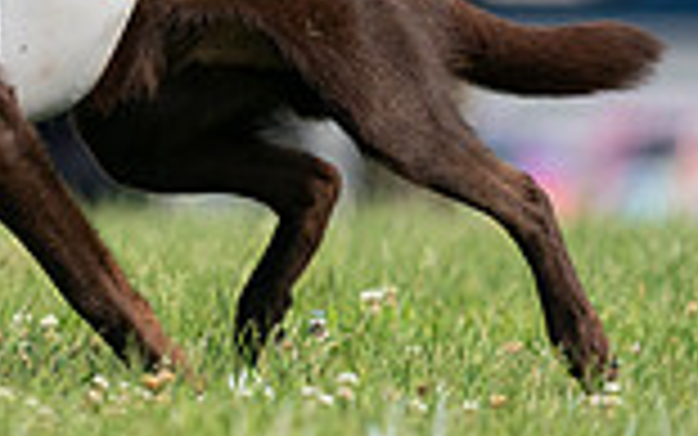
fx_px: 43483
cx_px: -216
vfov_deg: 0.6
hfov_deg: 0.9
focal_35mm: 2285
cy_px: -231
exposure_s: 1/4000
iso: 1250
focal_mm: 600
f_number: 6.3
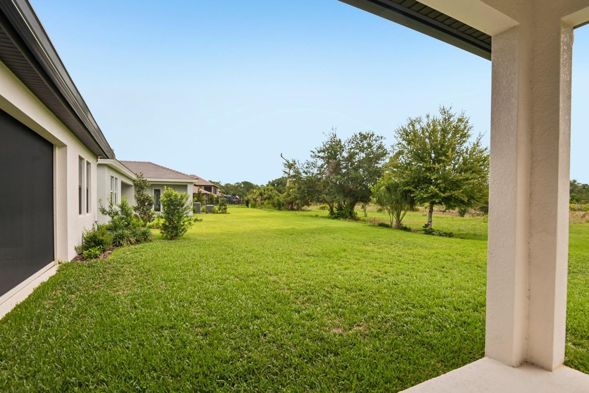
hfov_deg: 93.3
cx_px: 294
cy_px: 205
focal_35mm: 17
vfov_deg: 70.4
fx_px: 278
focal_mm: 16
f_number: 8
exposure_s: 1/1600
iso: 400
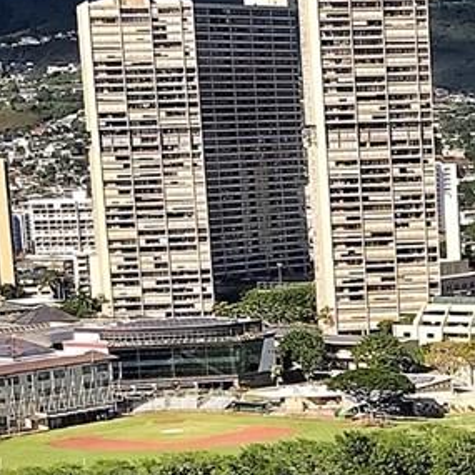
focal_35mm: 139
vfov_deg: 12.1
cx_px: 583
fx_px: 2158
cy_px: 655
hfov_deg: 12.3
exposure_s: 1/1996
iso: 20
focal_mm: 3.99
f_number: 1.8
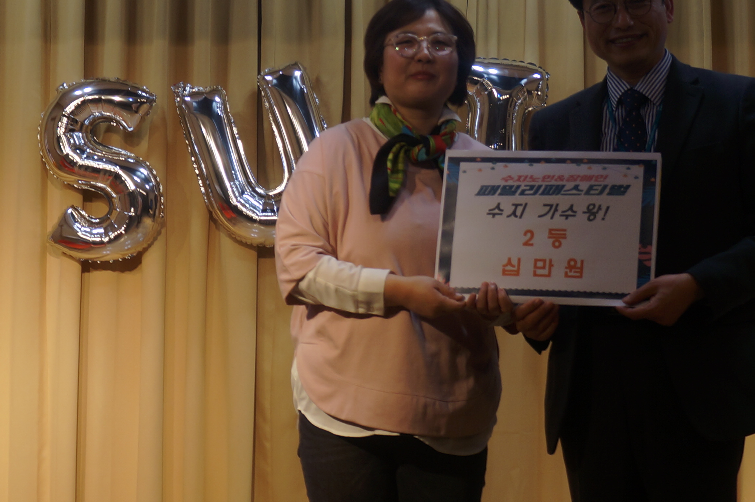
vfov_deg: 16.7
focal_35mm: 81
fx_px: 1700
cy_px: 150
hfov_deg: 25.0
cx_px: 388
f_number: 4
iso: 200
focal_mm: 23
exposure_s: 1/80
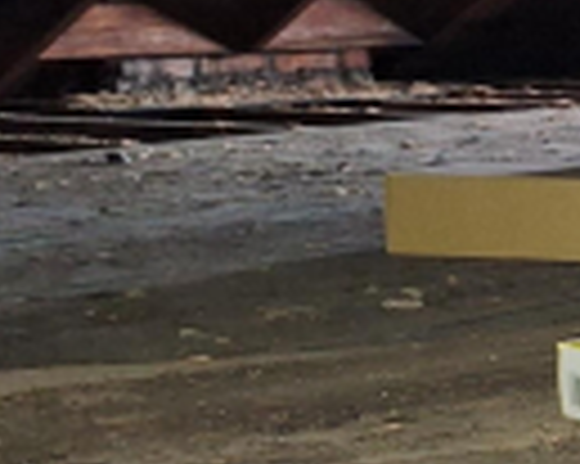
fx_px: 1990
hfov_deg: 12.9
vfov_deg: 13.2
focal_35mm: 116
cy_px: 135
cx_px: 1374
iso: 320
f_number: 1.8
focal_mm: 5.54
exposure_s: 1/24
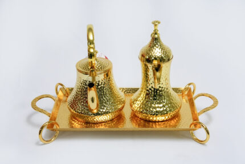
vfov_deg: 21.6
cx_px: 122
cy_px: 82
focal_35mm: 63
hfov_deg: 31.9
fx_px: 429
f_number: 16
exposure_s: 1/160
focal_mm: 63
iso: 6400
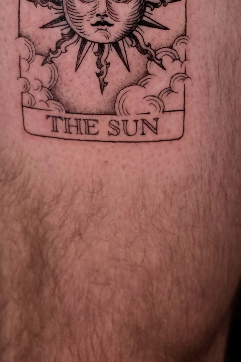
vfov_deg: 25.2
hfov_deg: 17.7
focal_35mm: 77
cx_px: 114
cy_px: 10
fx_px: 773
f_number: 3.2
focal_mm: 25.4
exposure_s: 1/125
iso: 2000
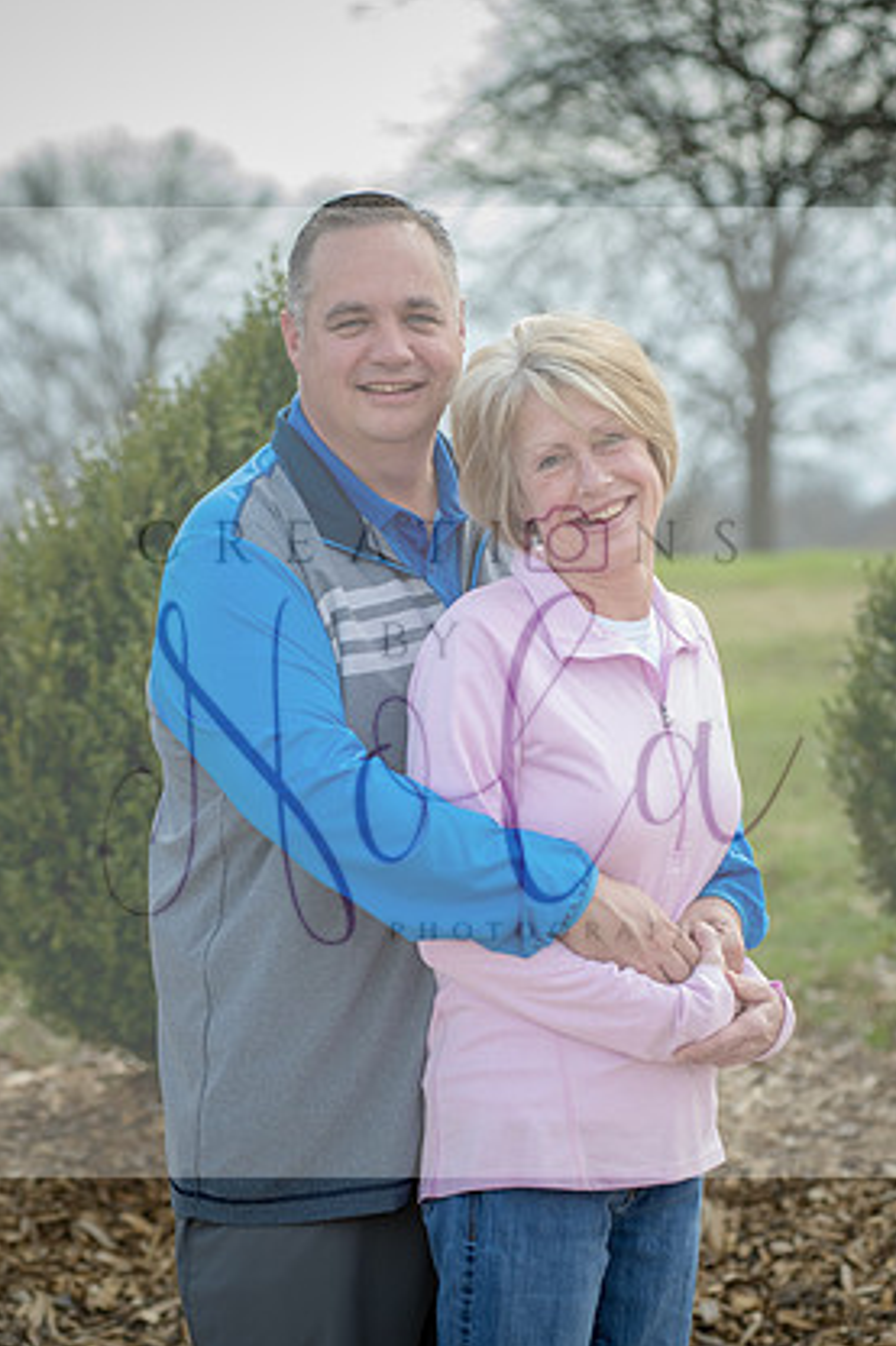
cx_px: 453
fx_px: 3475
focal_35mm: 93
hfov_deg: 14.7
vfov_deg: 21.9
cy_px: 692
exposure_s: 1/800
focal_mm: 86
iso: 400
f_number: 5
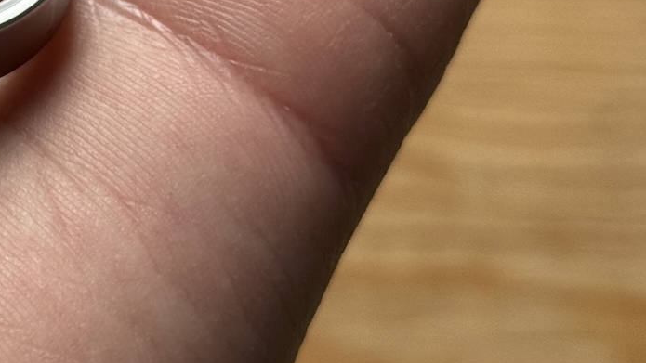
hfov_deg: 14.5
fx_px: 2450
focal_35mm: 143
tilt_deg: -66.3
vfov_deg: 8.3
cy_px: -169
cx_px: -165
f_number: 1.78
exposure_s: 1/77
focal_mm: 6.76
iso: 100
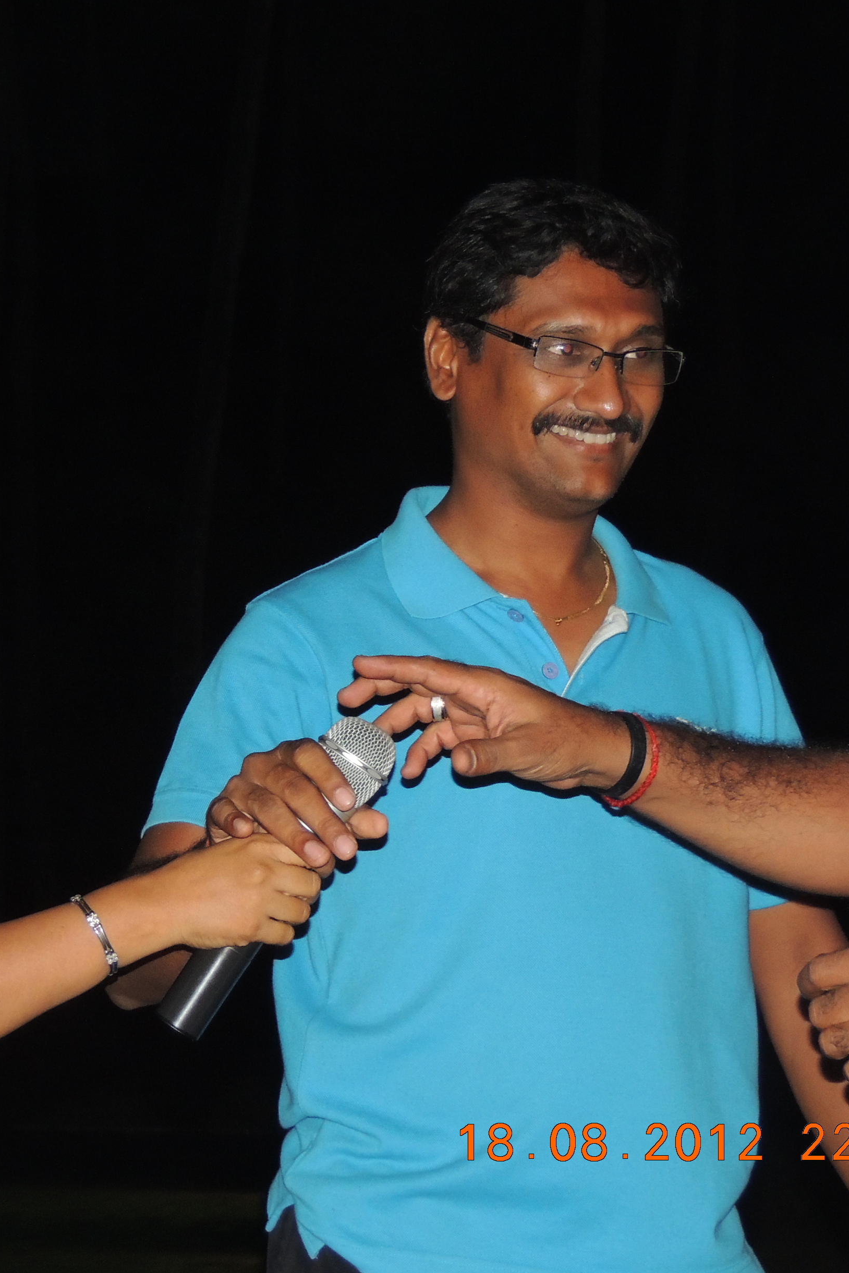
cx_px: 178
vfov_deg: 14.8
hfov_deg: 9.8
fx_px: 4917
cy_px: 636
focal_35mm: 139
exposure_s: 1/60
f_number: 4.1
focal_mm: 17.8
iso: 560
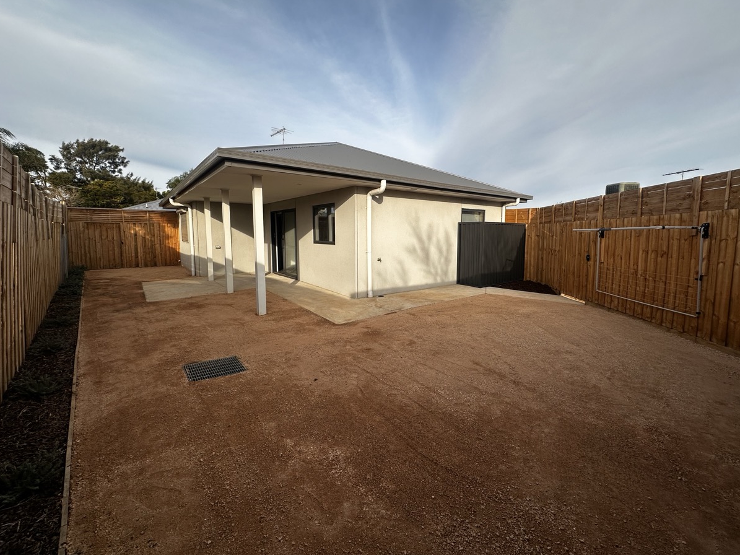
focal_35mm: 15
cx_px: 387
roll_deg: +0.1
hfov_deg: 98.1
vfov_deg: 81.6
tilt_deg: -4.4
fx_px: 321
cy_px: 261
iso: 40
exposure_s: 1/1221
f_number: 2.2
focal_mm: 2.22
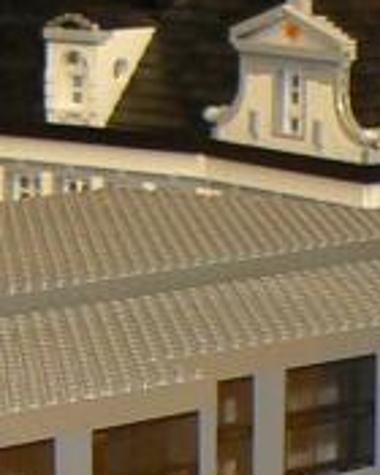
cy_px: 860
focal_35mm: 246
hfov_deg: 6.3
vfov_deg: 7.6
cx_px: 130
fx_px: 3458
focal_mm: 6
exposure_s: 1/8
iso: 100
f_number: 2.8
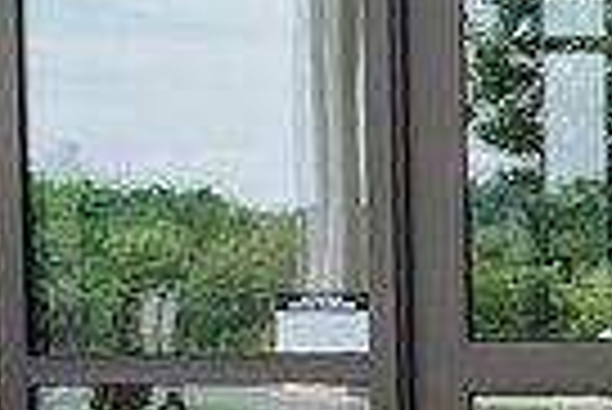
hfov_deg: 10.5
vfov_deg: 7.8
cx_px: 1310
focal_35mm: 176
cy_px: 486
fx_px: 2995
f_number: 3.5
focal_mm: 35
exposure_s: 1/320
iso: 180
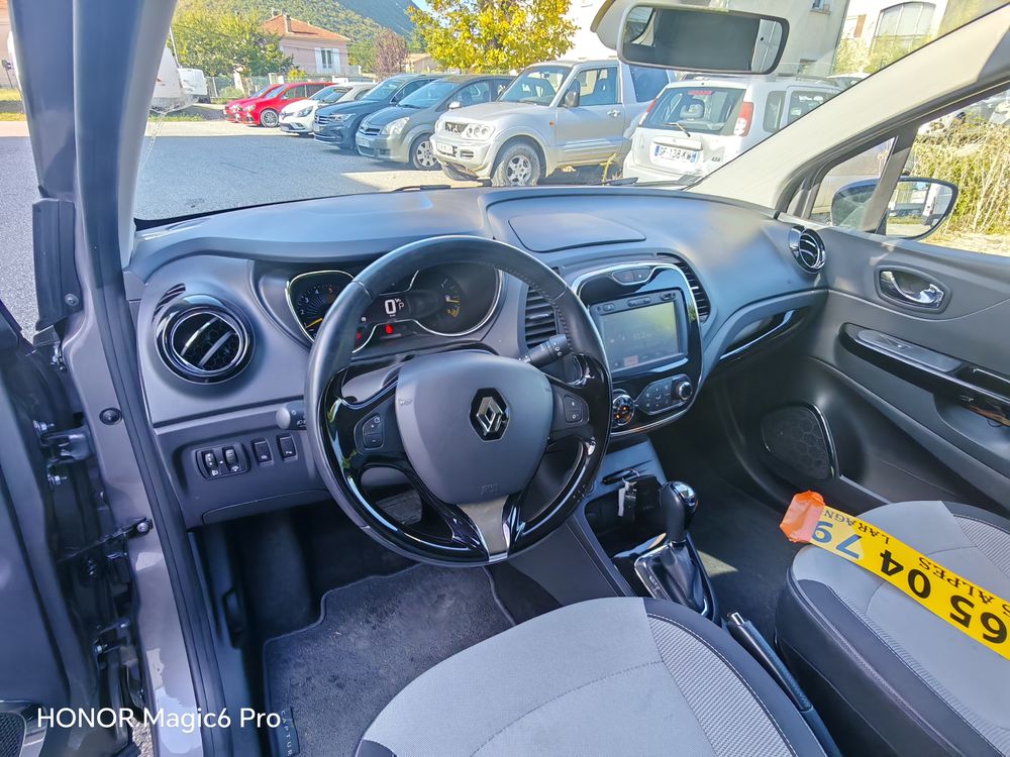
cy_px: 378
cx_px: 505
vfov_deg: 68.7
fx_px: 554
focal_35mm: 19
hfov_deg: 84.7
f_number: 2
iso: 100
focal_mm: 1.82
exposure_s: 1/100
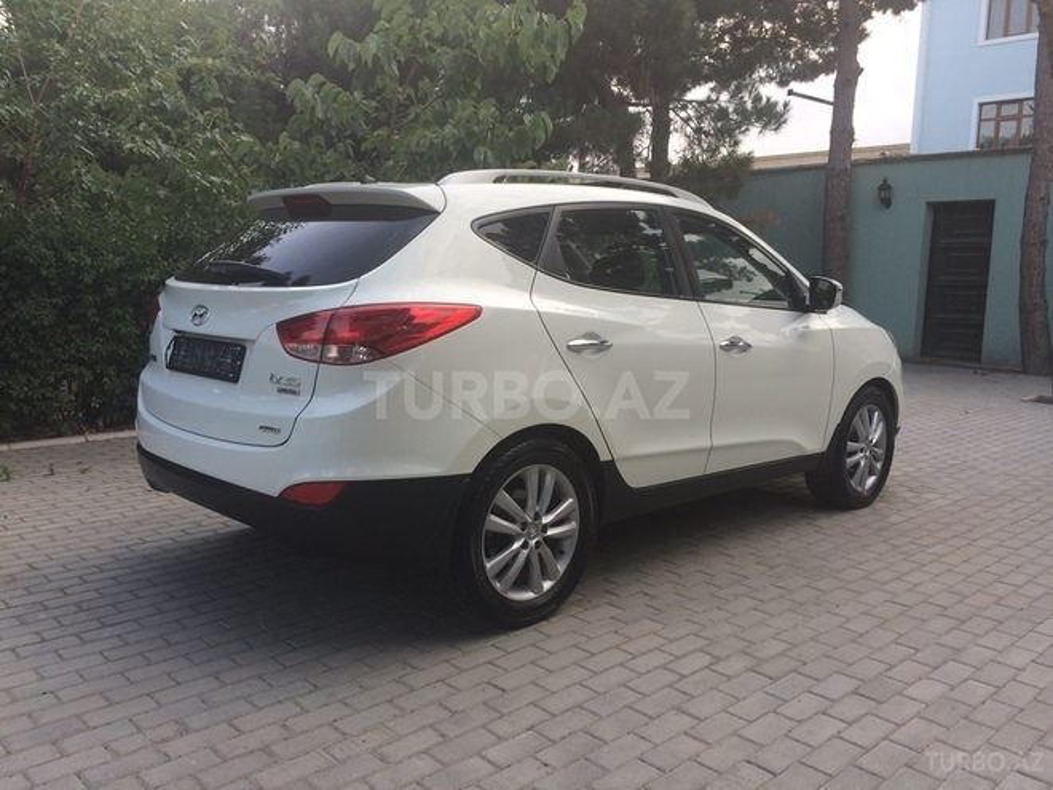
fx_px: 882
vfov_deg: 48.2
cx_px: 526
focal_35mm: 29
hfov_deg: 61.7
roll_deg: -1.9
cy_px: 395
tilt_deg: -7.9
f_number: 2.2
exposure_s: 1/261
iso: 32
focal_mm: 4.15
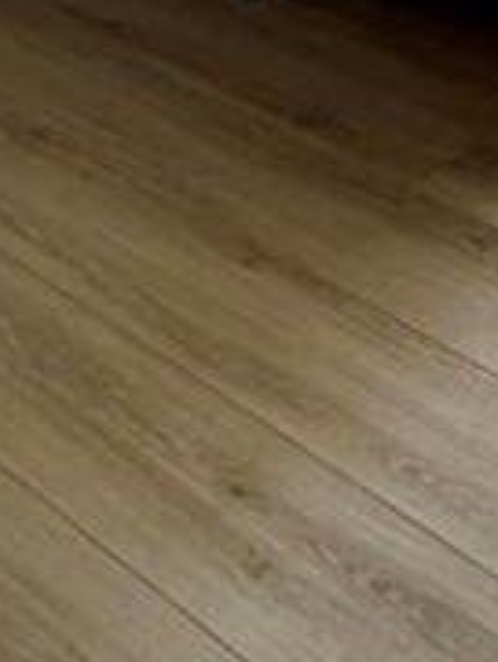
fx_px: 1514
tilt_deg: -12.2
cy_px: -479
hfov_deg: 18.2
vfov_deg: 19.5
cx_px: 513
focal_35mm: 79
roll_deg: +0.3
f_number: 2.2
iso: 80
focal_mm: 2.22
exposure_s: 1/120
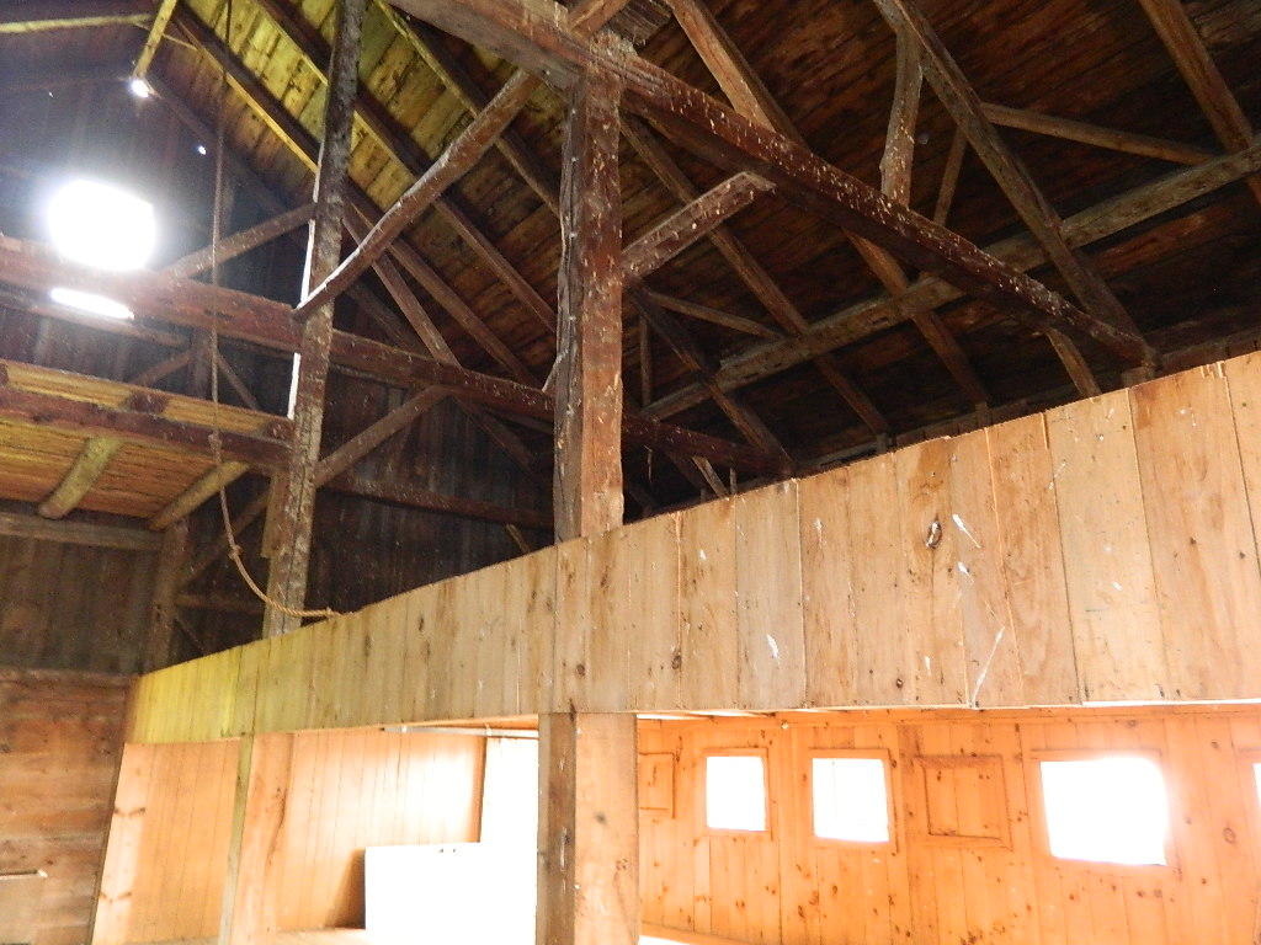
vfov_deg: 54.9
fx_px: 911
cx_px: 630
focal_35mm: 25
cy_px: 472
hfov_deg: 69.4
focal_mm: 4.5
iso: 400
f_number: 3.1
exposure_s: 1/8
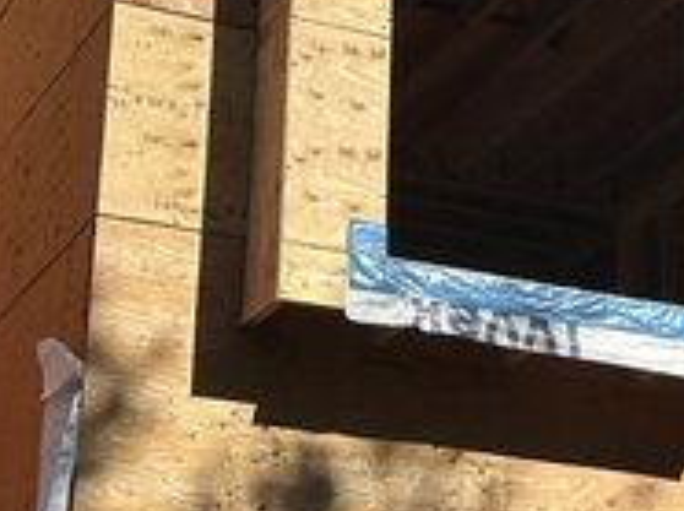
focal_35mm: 112
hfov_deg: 17.5
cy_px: 107
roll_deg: +0.1
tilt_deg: +23.6
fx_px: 2210
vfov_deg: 13.1
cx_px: 541
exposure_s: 1/5587
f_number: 1.5
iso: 50
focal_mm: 5.7
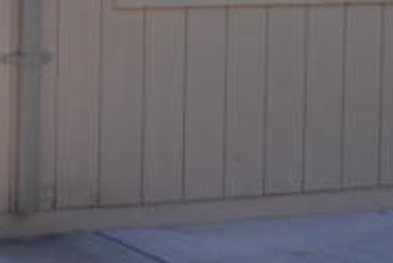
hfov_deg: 12.2
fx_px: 1814
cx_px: -13
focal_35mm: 166
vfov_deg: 8.1
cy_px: -107
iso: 400
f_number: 7.1
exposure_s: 1/200
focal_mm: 18
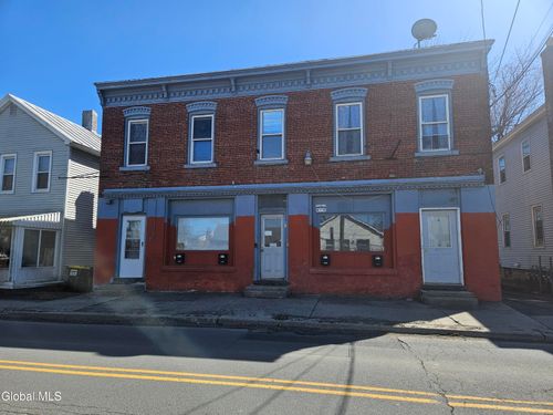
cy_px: 208
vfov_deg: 58.9
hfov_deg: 73.9
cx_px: 276
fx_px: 367
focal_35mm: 23
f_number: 1.8
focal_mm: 5.4
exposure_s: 1/1513
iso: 32
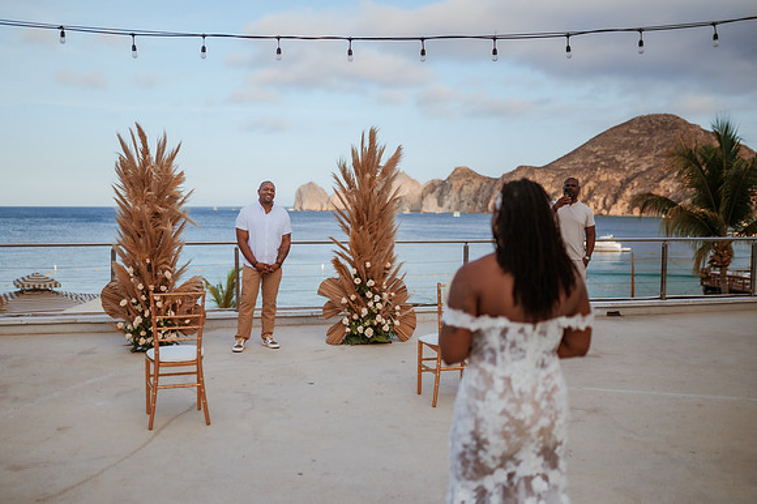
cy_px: 262
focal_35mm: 37
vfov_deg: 35.5
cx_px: 364
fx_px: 787
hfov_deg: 51.4
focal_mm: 35
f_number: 1.4
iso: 320
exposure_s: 1/8000
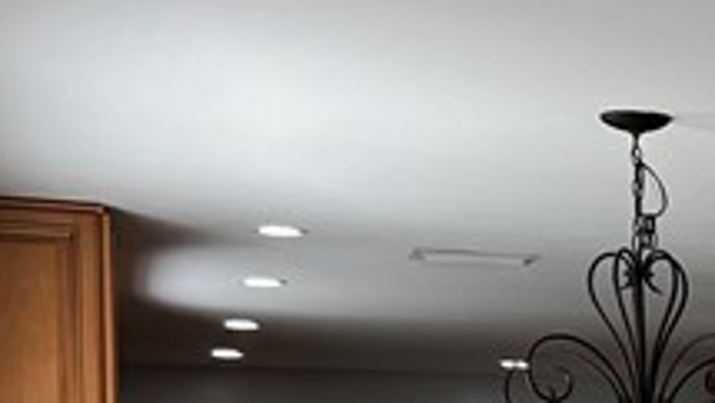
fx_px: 2560
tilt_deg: -1.0
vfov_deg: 8.7
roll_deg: +0.5
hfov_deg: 13.0
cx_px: 1580
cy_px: 633
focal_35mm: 135
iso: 50
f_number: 1.5
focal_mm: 5.7
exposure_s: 1/466
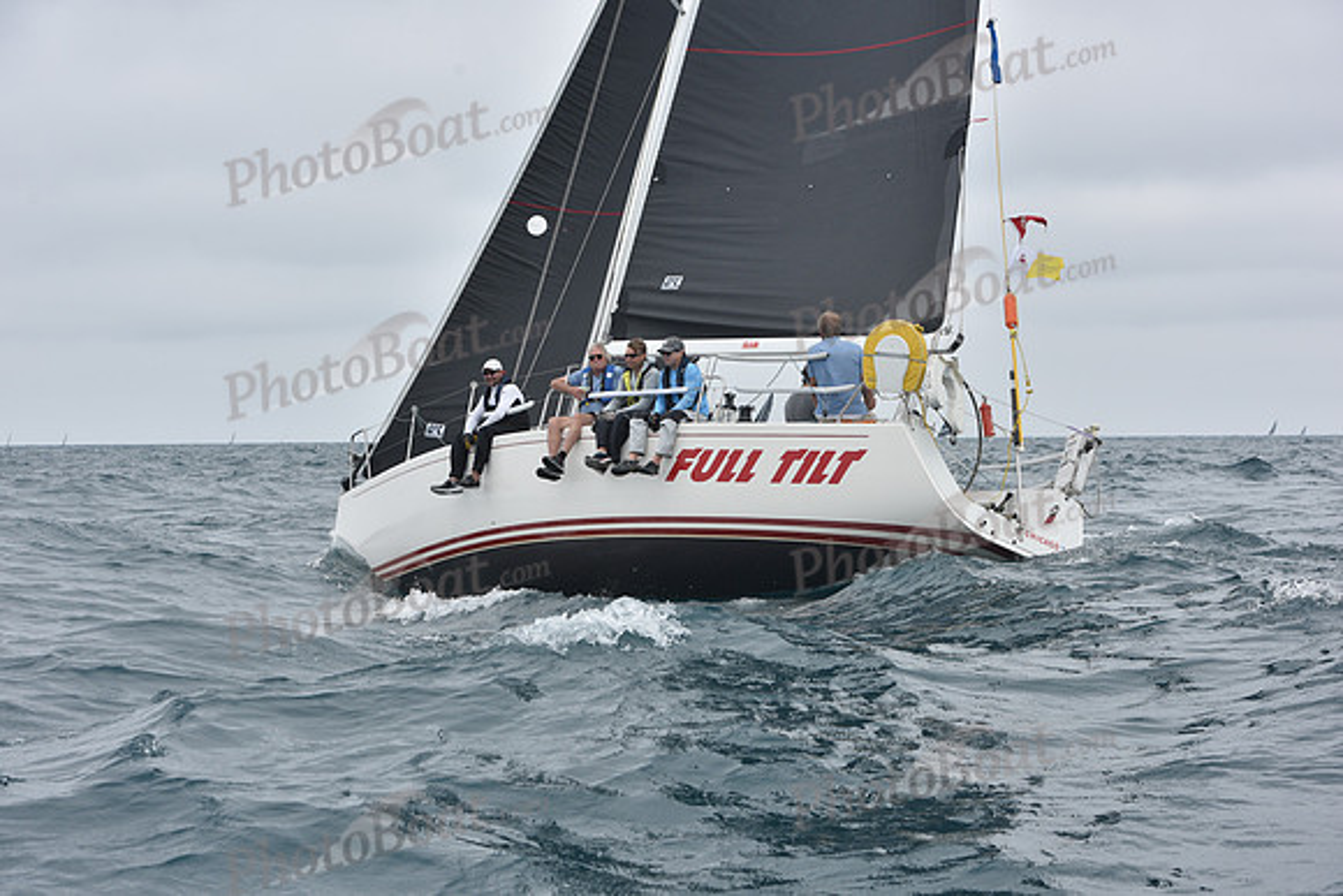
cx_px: 672
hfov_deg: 28.8
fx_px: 2612
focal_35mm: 70
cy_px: 448
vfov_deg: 19.5
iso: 250
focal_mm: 70
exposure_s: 1/800
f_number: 9
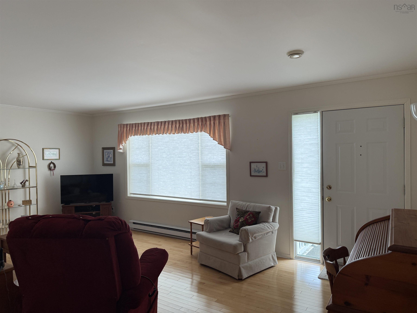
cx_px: 208
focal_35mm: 24
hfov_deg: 71.6
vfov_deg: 56.8
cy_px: 156
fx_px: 289
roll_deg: +0.7
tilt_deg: -0.2
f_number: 1.78
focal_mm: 6.76
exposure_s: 1/120
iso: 125
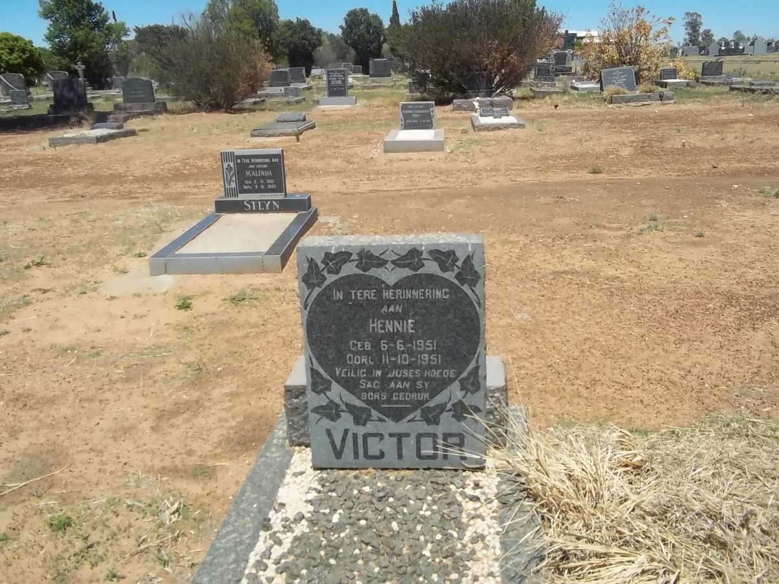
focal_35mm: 32
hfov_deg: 56.8
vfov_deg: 44.2
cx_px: 390
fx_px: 720
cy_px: 292
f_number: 5.5
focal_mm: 5.7
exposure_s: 1/500
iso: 80
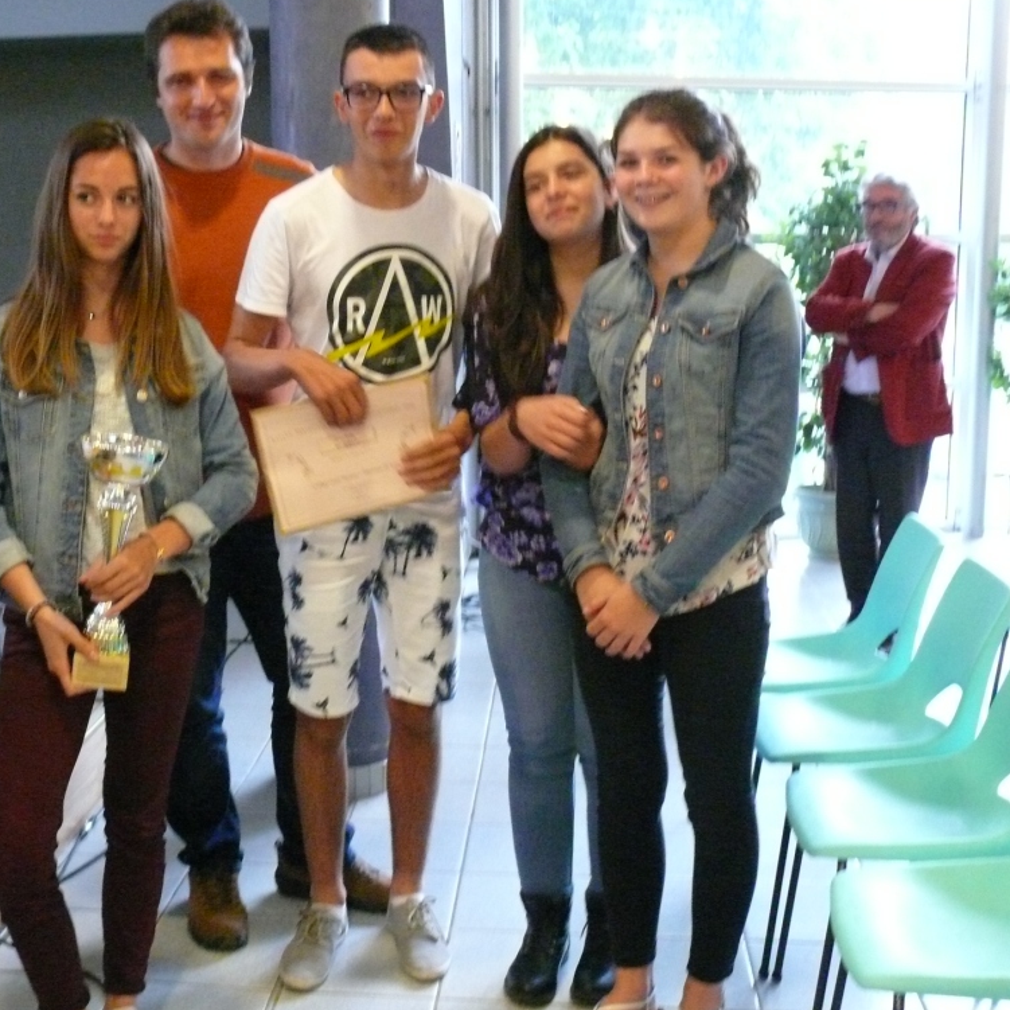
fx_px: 1551
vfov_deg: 36.1
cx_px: 364
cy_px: 510
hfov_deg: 35.8
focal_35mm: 47
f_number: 2.8
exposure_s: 1/30
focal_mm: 8.3
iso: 800
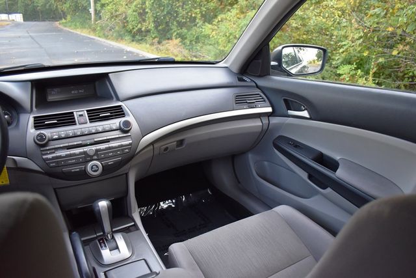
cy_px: 139
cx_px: 208
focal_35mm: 27
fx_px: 312
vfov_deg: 48.0
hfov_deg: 67.4
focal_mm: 18
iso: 640
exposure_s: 1/250
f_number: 3.5
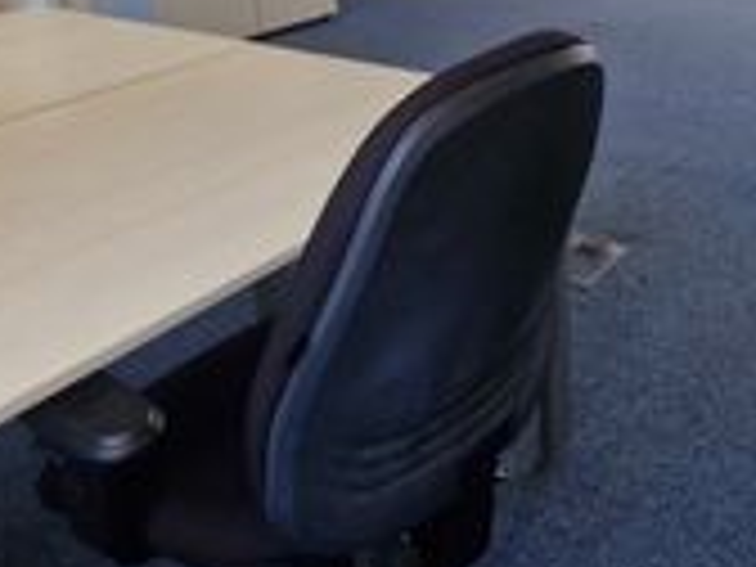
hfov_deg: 52.6
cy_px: -27
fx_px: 677
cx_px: 652
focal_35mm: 31
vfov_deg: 39.0
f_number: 2.2
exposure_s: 1/50
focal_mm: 1.74
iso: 50
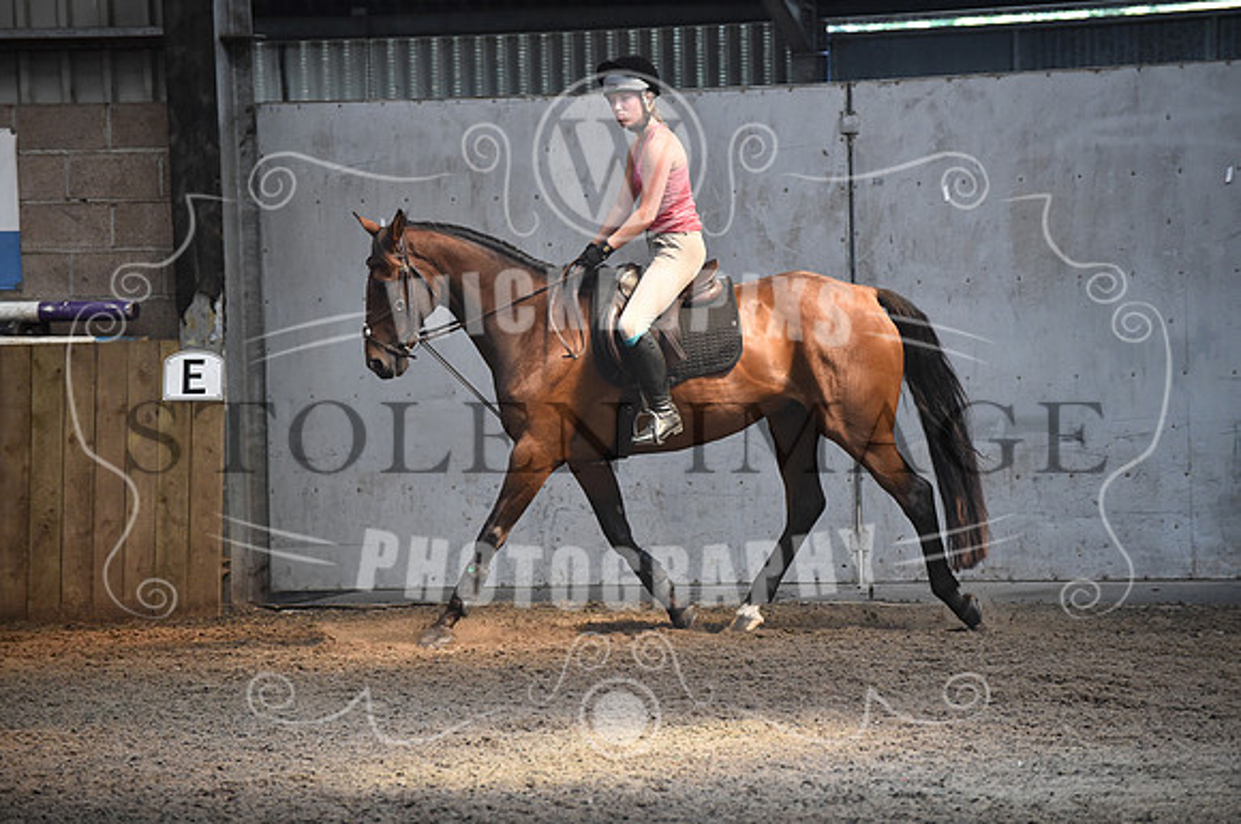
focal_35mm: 180
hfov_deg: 11.4
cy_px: 412
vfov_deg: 7.6
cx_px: 620
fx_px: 6196
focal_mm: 180
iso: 3200
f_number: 5
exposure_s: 1/500
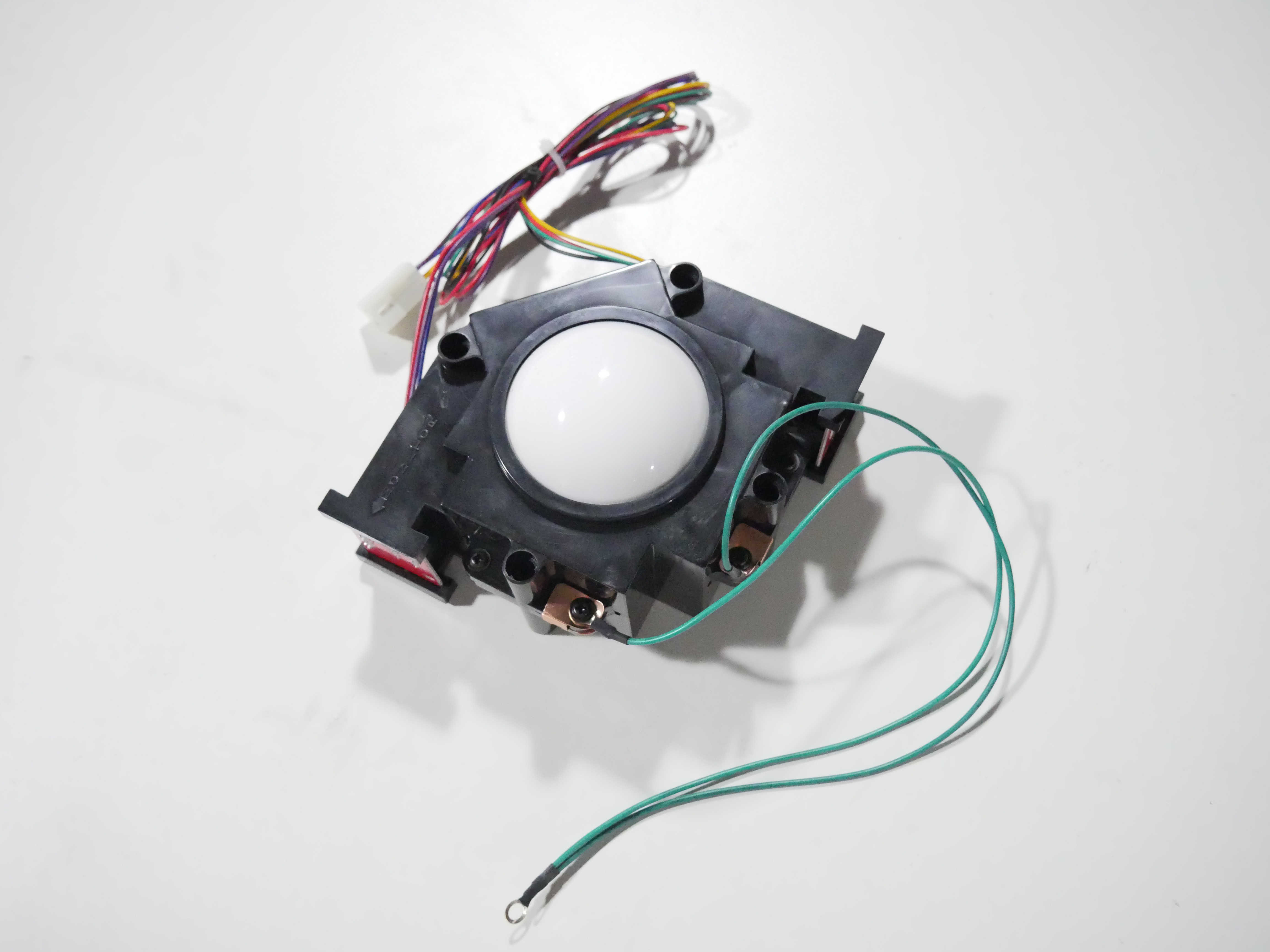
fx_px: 1247
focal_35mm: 34
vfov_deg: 41.8
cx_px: 635
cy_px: 476
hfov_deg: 54.0
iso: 6400
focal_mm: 17
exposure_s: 1/160
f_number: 4.5
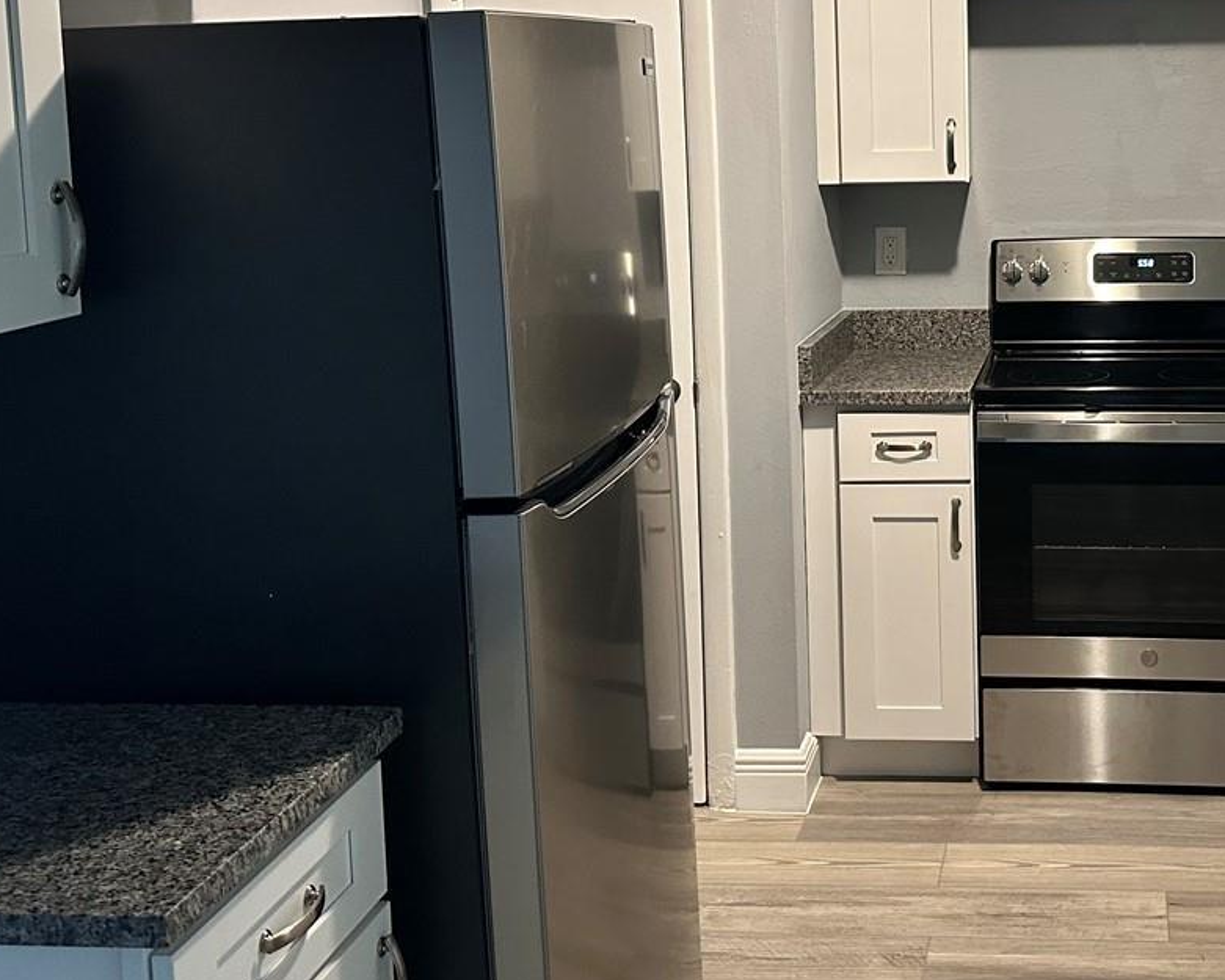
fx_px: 1740
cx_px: 982
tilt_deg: -6.0
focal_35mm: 48
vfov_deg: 31.0
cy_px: 274
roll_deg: +0.9
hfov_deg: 37.4
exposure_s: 1/60
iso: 400
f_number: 1.78
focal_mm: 6.86
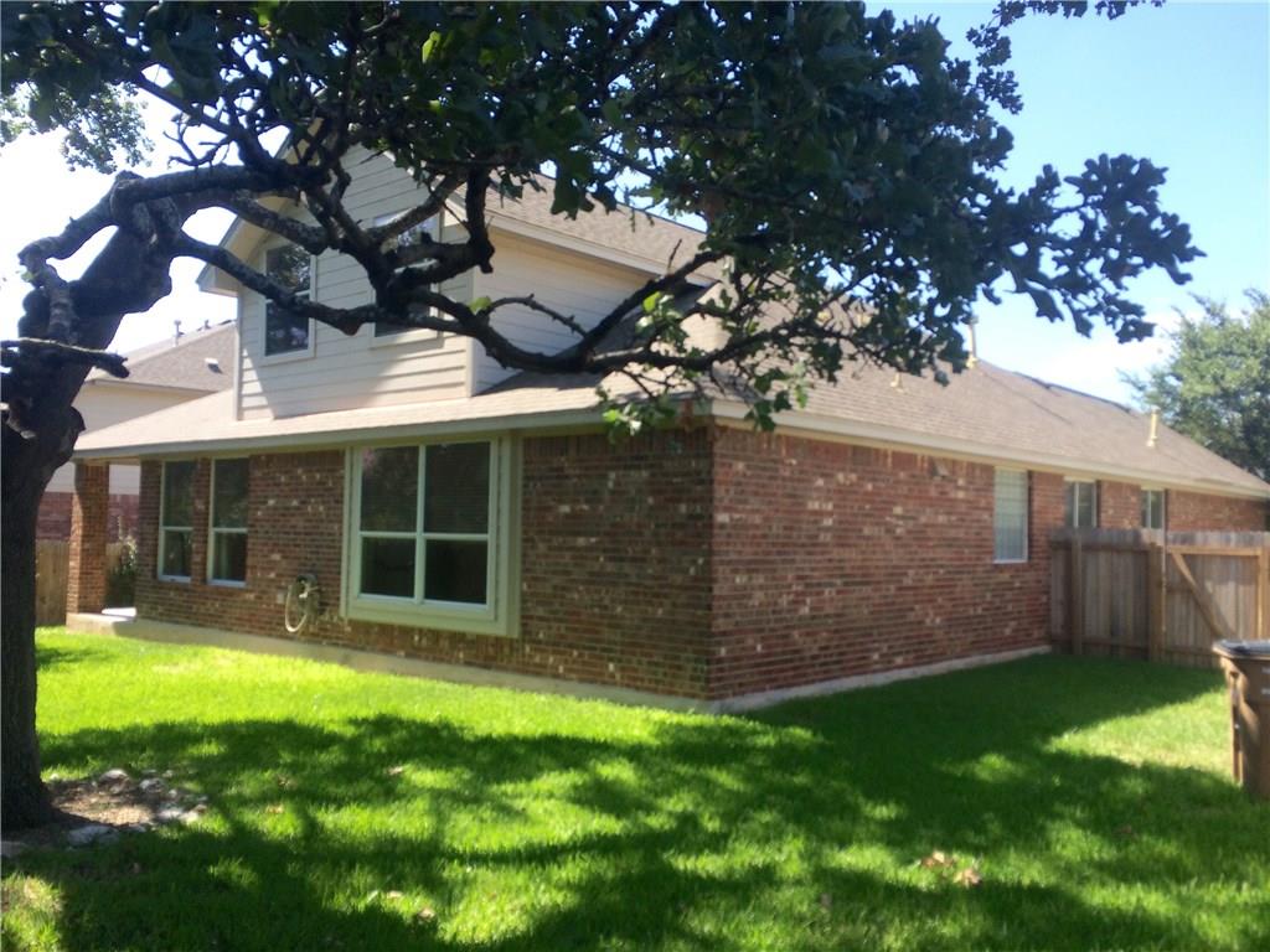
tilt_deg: +3.6
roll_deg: -0.3
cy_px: 476
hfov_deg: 61.7
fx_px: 1064
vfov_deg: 48.2
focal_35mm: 29
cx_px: 635
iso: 32
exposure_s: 1/586
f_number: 2.2
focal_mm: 4.15
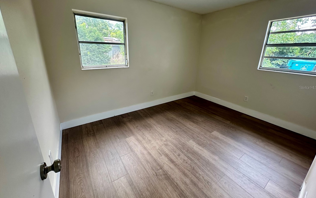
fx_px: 129
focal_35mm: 15
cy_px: 87
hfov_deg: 101.5
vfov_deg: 74.5
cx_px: 158
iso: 100
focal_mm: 2.22
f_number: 2.2
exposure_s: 1/99
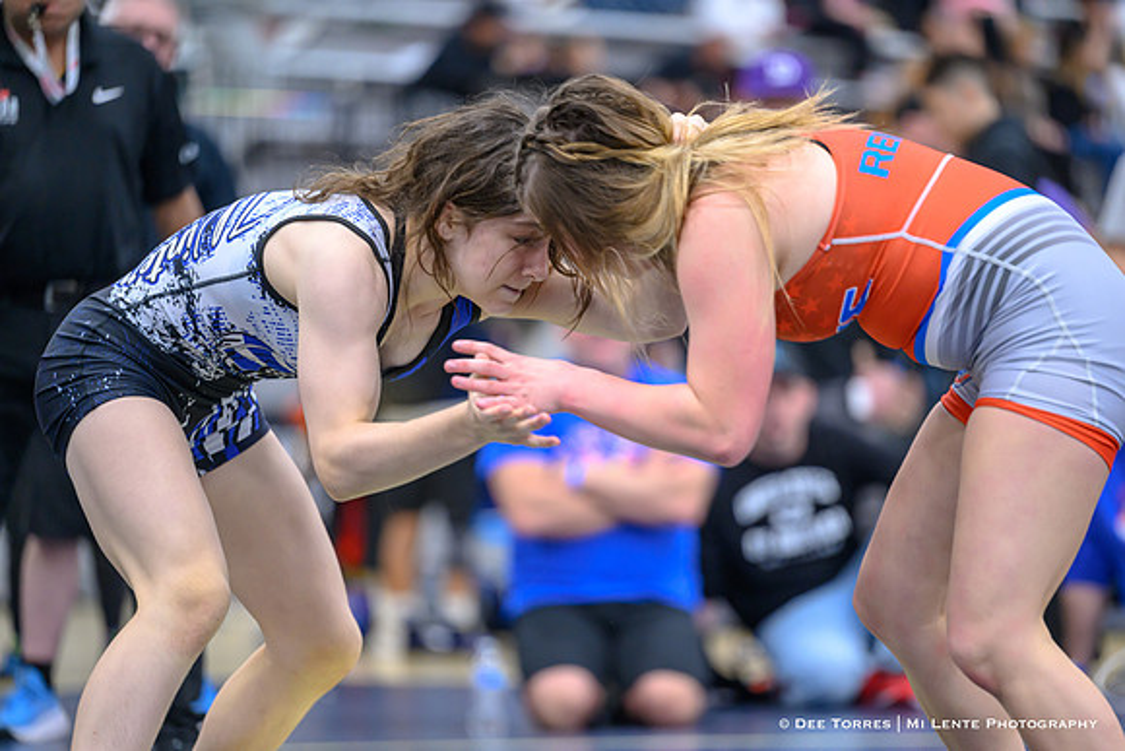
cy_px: 376
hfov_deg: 11.7
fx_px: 5470
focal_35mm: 175
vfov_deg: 7.9
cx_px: 562
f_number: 2.8
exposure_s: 1/640
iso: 2500
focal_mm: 175
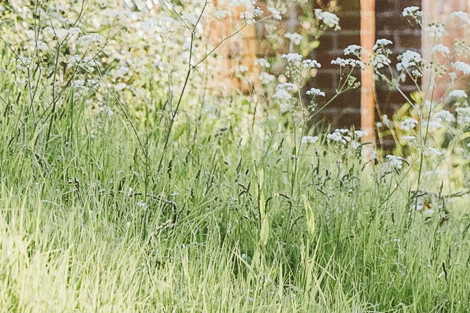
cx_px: 555
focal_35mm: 736
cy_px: 247
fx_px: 9608
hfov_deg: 2.8
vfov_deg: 1.9
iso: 500
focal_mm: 180
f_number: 3.5
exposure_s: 1/1250
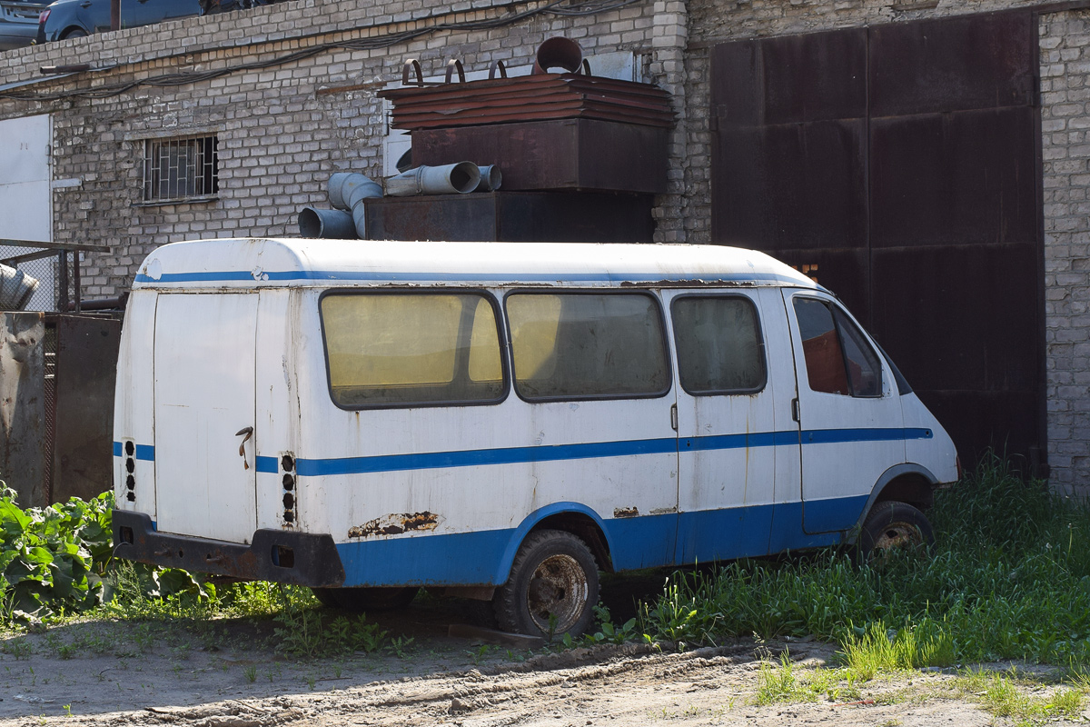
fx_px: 1544
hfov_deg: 38.9
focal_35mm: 51
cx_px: 545
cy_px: 364
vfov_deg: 26.5
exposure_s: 1/250
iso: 200
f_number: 8
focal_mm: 34
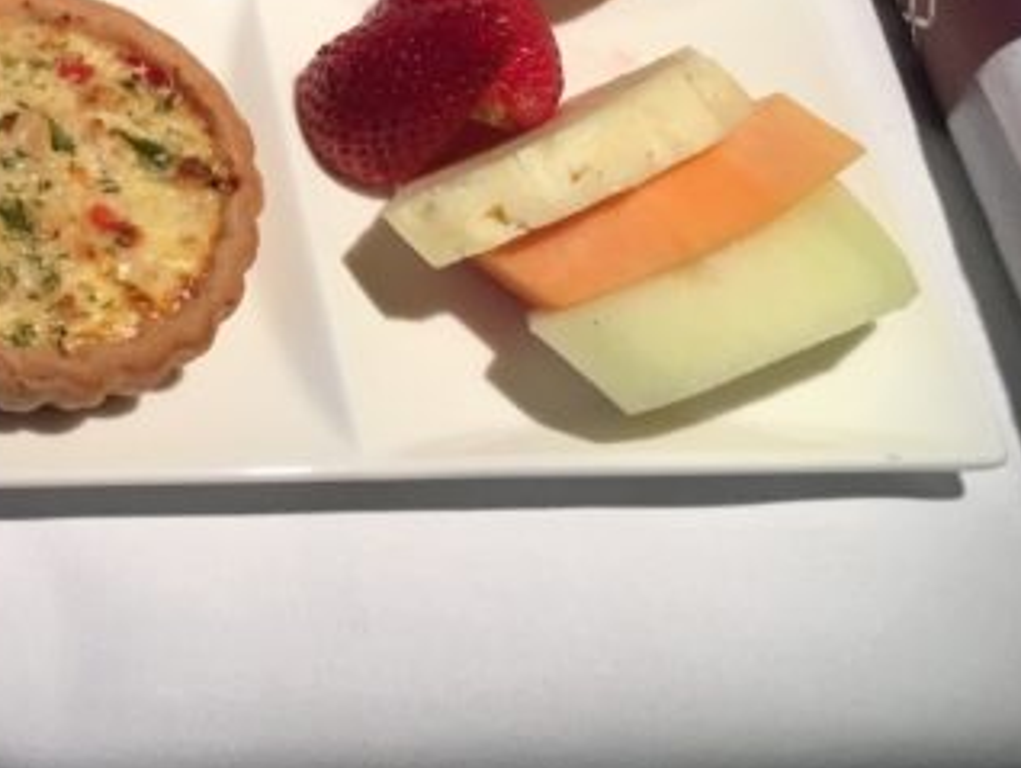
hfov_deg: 25.4
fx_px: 2066
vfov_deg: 20.3
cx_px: -151
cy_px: -35
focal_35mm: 70
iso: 40
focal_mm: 4.15
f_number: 2.2
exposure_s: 1/30
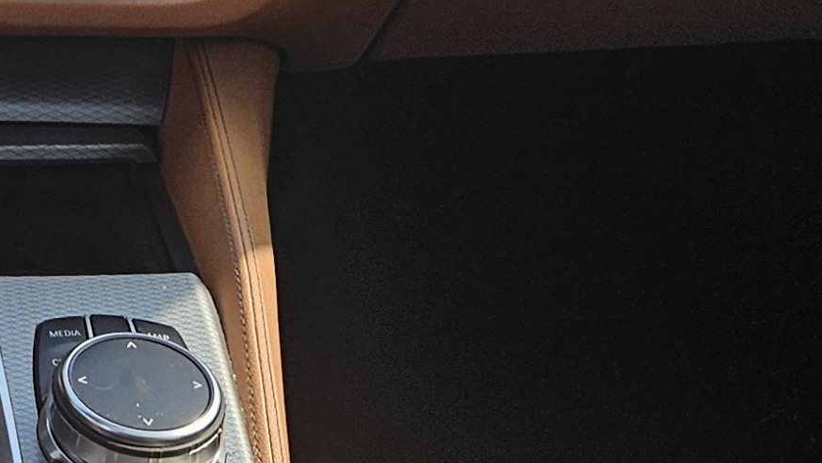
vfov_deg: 10.1
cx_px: -155
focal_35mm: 114
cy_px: -341
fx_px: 2485
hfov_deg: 17.9
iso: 32
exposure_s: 1/61
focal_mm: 5.4
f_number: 1.8
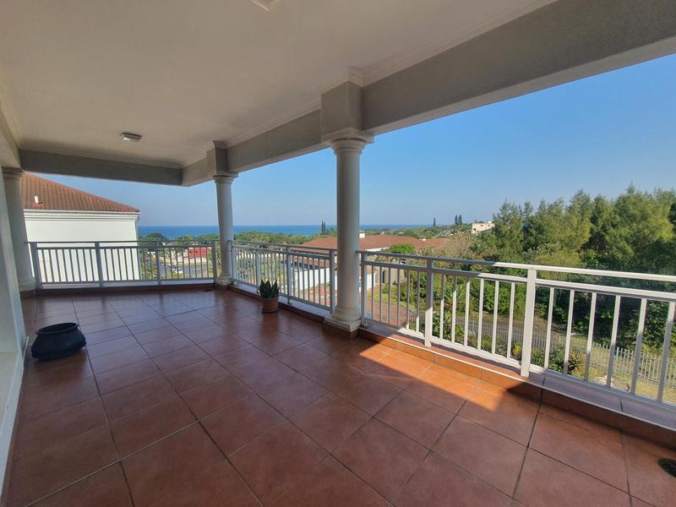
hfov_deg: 106.2
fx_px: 254
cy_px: 254
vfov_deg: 89.9
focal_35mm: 13
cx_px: 338
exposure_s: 1/704
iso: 50
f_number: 2.2
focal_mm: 1.8
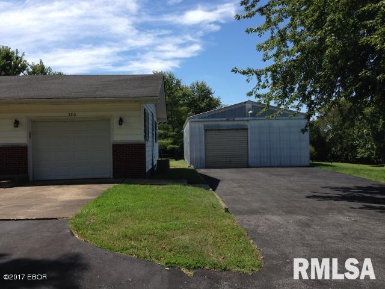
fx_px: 367
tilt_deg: -0.5
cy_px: 144
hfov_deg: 55.4
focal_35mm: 33
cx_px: 192
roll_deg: +0.6
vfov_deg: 42.9
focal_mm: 4.12
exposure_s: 1/1391
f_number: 2.4
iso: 50
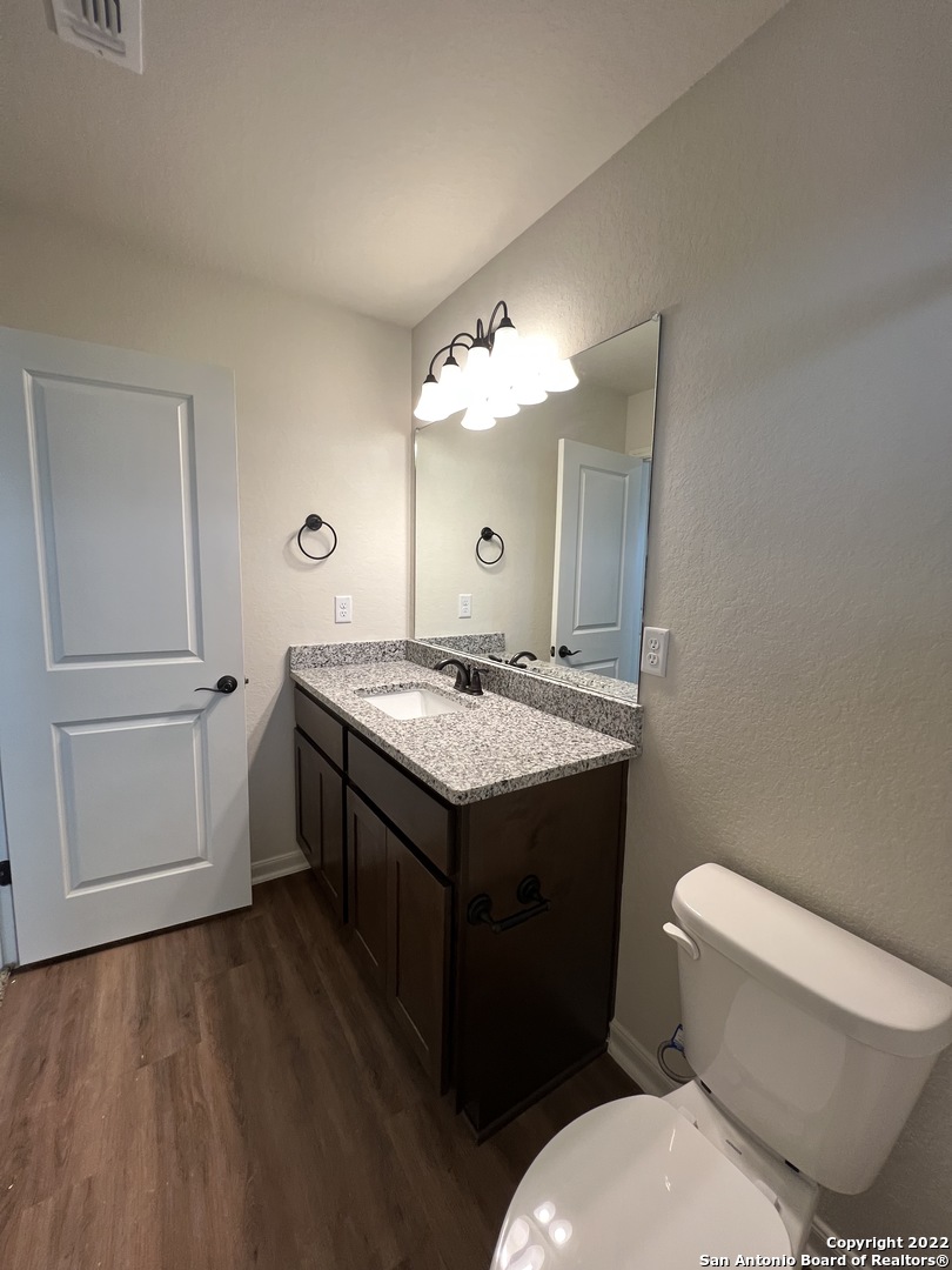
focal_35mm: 13
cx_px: 476
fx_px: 477
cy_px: 635
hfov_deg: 89.9
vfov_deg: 106.2
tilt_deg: -7.0
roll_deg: -1.1
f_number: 1.8
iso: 200
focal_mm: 1.57
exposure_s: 1/60
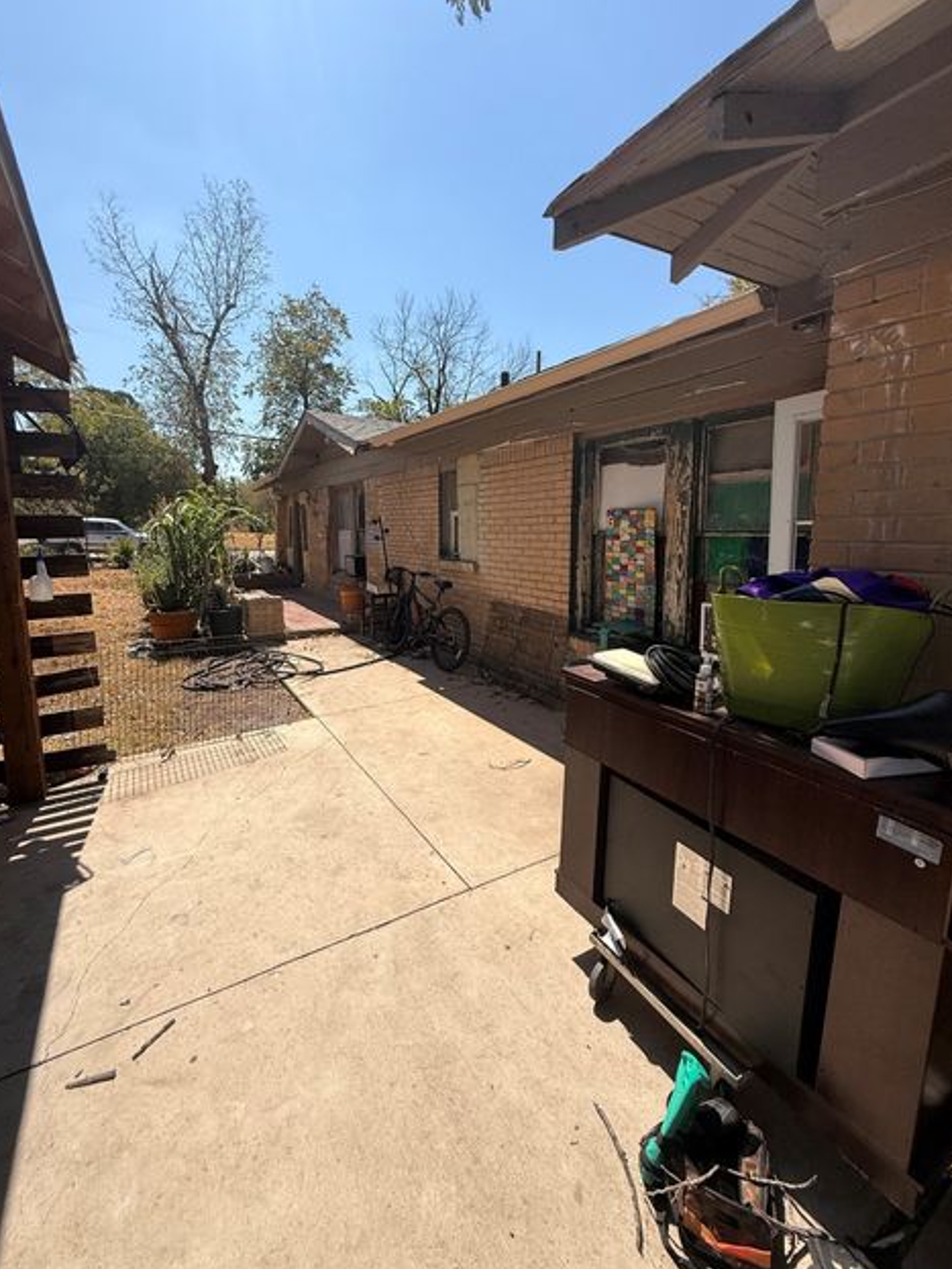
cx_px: 465
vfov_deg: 98.0
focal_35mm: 15
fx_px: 550
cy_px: 599
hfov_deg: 81.8
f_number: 2.2
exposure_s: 1/2092
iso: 50
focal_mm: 2.22
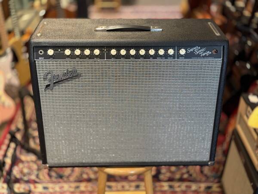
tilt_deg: -29.6
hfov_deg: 39.7
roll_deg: +0.1
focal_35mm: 48
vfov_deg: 30.3
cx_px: 129
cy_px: 97
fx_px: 358
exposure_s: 1/40
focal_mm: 6.76
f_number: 1.78
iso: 320
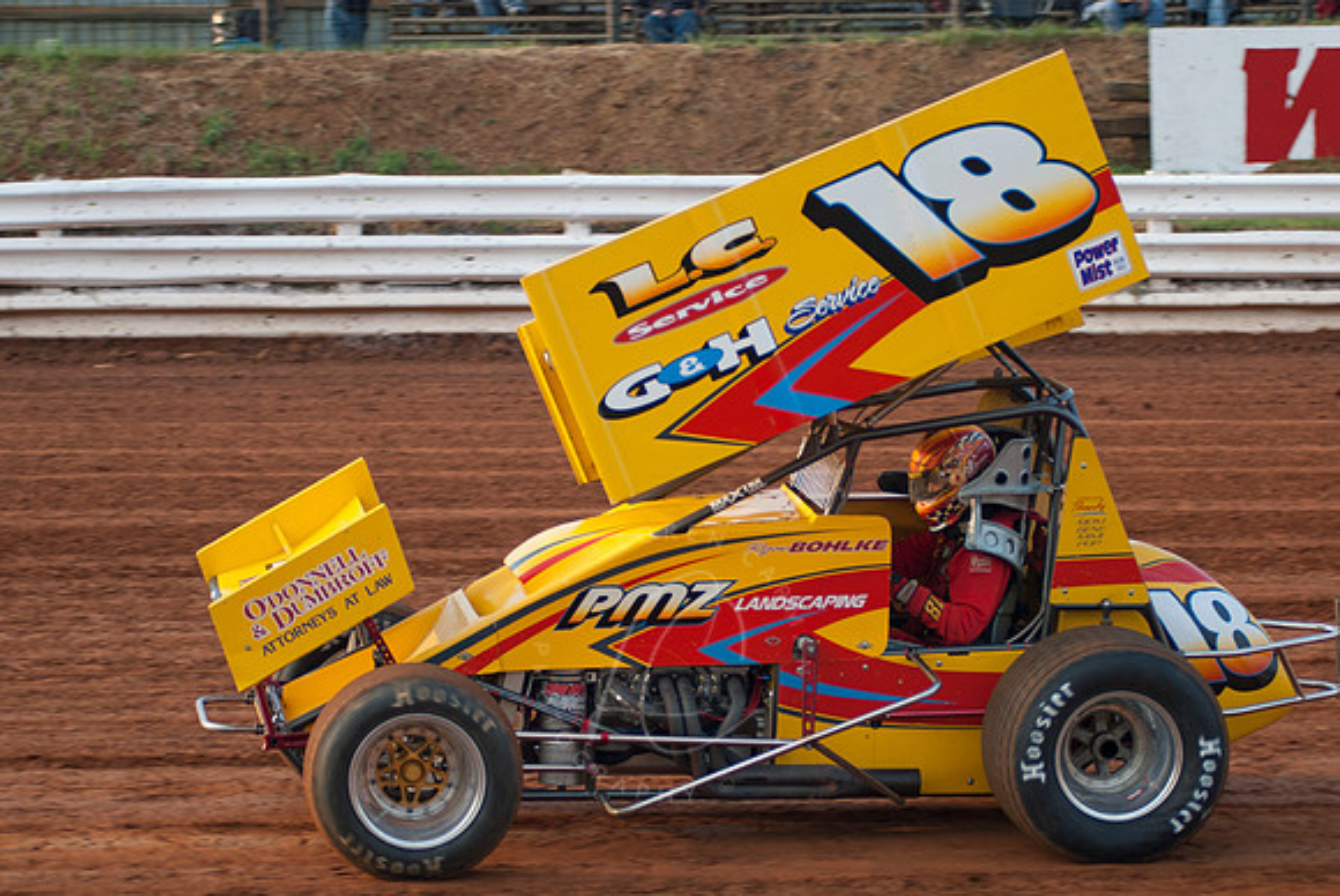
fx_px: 4471
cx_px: 670
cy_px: 448
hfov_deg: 17.0
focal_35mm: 120
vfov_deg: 11.4
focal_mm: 80
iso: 250
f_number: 2.8
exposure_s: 1/500
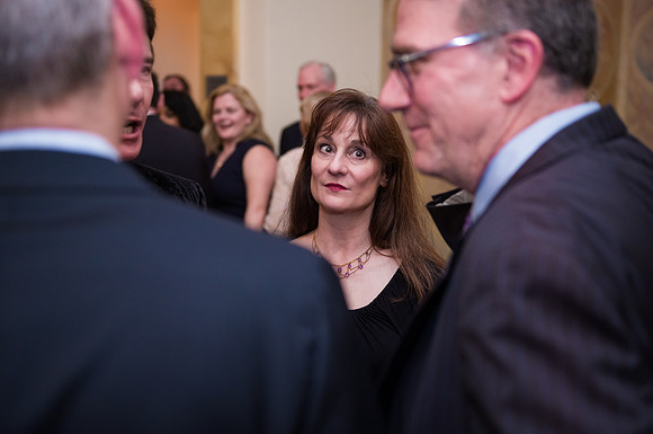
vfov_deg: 29.7
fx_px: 817
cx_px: 327
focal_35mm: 45
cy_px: 217
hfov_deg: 43.6
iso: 1600
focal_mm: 45
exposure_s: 1/200
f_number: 3.2
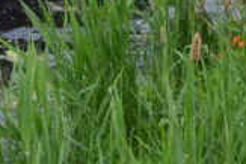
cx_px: -252
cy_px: -160
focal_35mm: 146
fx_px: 999
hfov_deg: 12.3
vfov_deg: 8.9
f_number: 10
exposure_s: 1/400
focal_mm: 21
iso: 2000
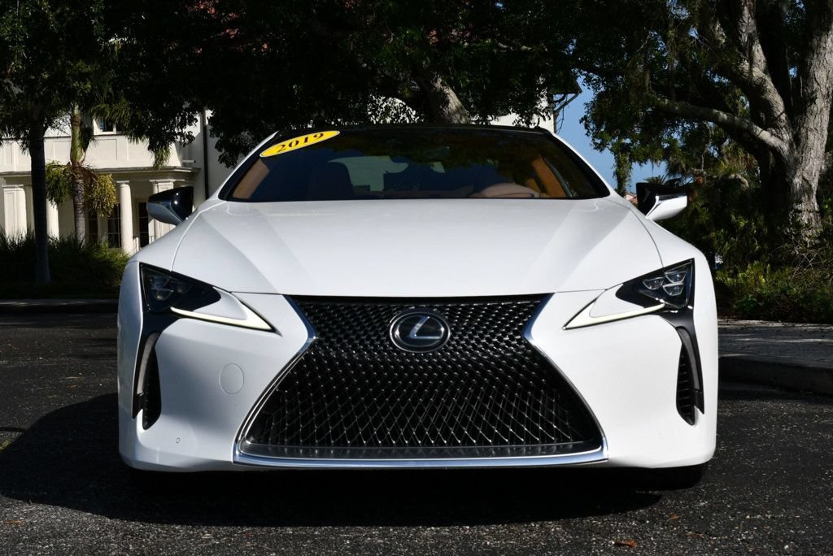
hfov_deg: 28.1
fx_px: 1667
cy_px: 278
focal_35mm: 72
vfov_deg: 19.0
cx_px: 416
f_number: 10
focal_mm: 36
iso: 100
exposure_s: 1/400
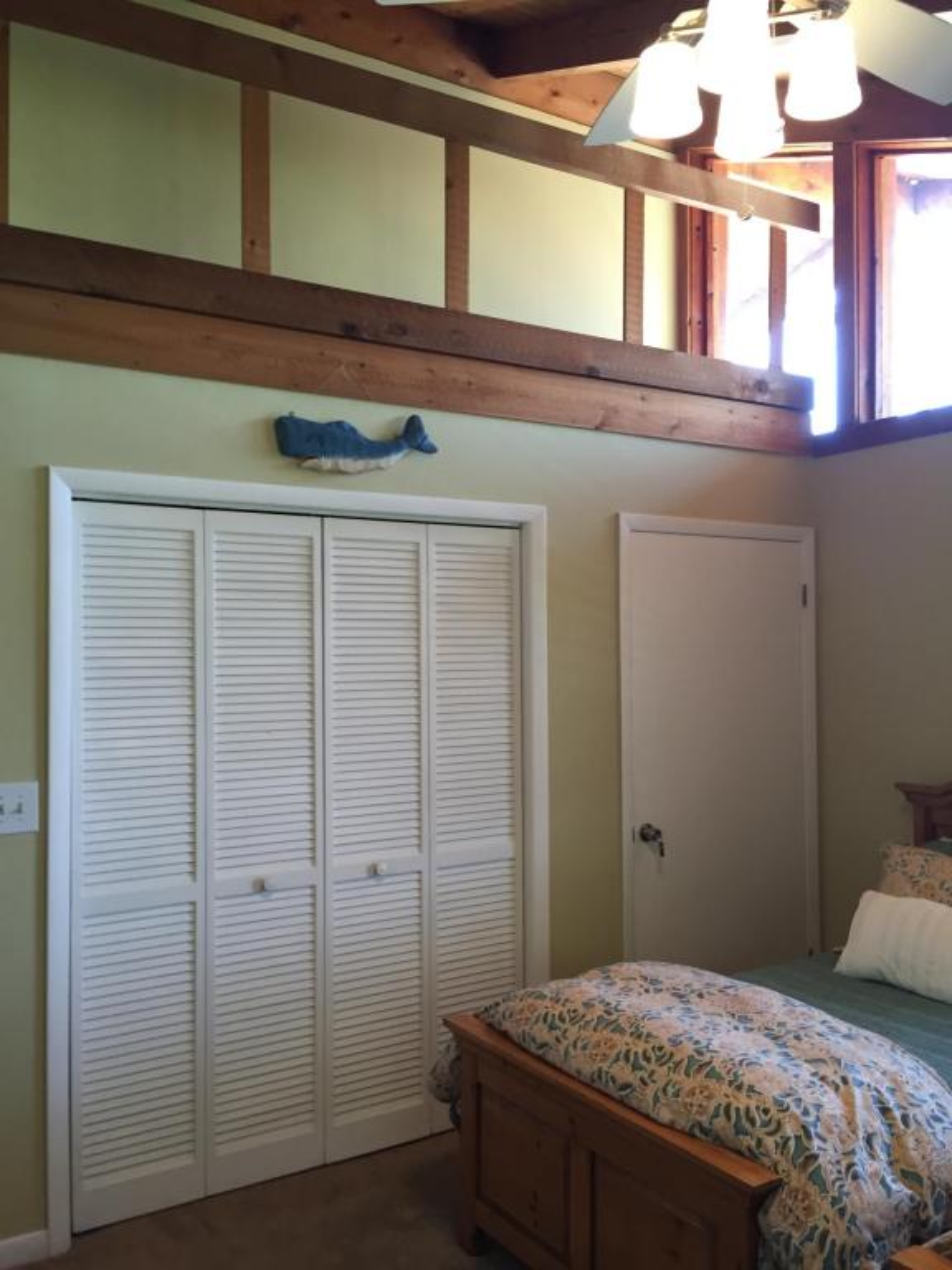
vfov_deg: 61.7
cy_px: 635
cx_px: 476
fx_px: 1063
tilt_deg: +2.7
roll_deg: +0.1
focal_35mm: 29
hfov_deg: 48.2
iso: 80
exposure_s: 1/30
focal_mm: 4.15
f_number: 2.2
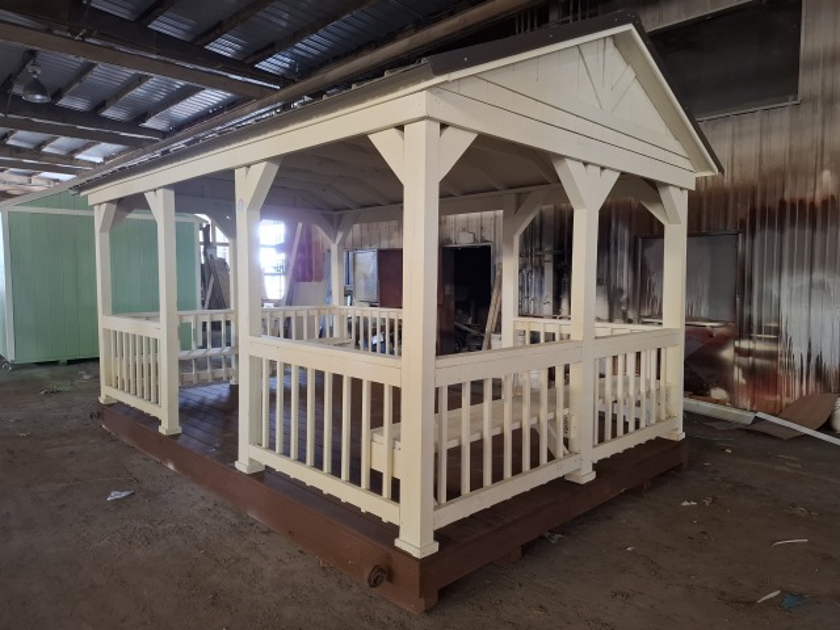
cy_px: 315
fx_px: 558
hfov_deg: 73.9
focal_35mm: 23
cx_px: 420
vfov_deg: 58.9
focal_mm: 5.54
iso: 250
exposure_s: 1/30
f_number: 1.8
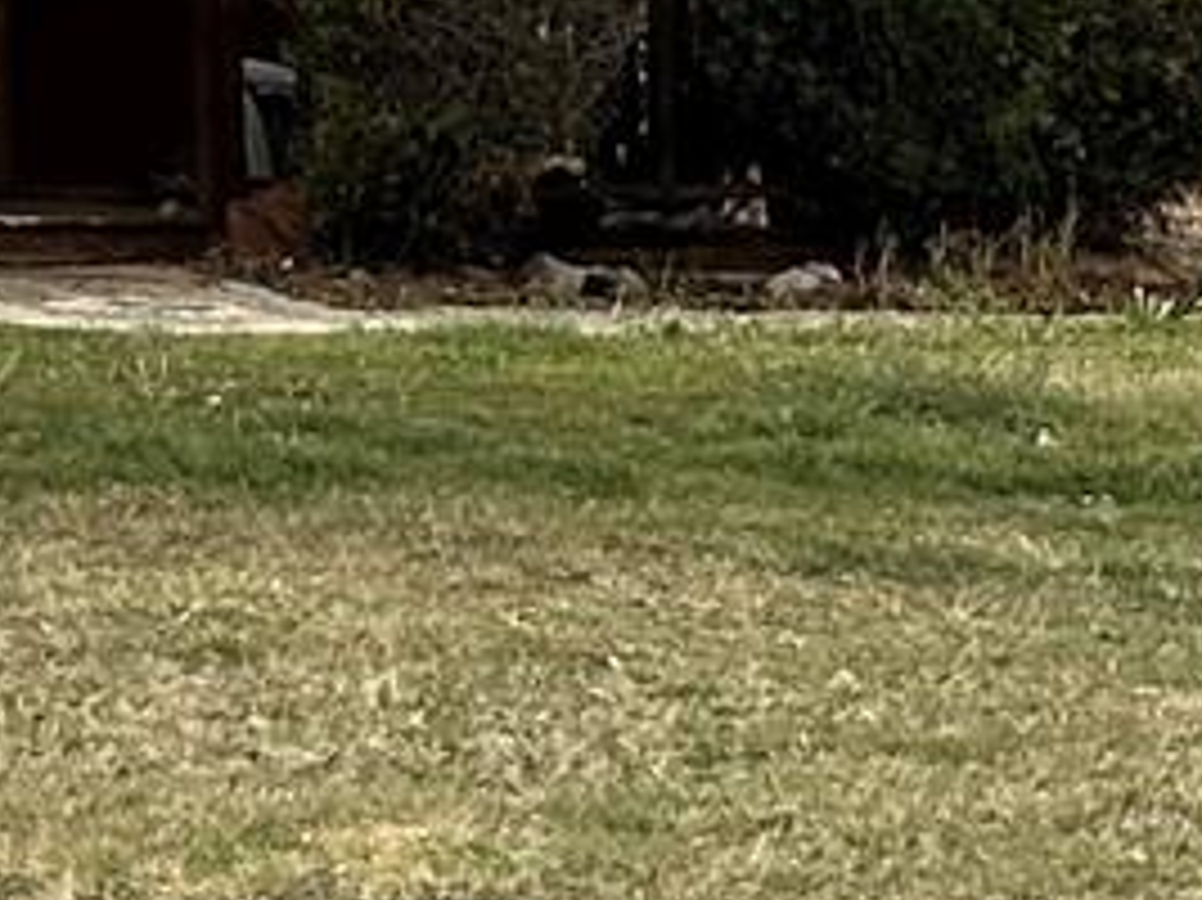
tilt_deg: +6.1
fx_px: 6386
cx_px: -1904
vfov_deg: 7.8
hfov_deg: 9.3
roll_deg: -1.0
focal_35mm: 184
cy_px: -688
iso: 80
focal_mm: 6.86
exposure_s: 1/5000
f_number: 1.78
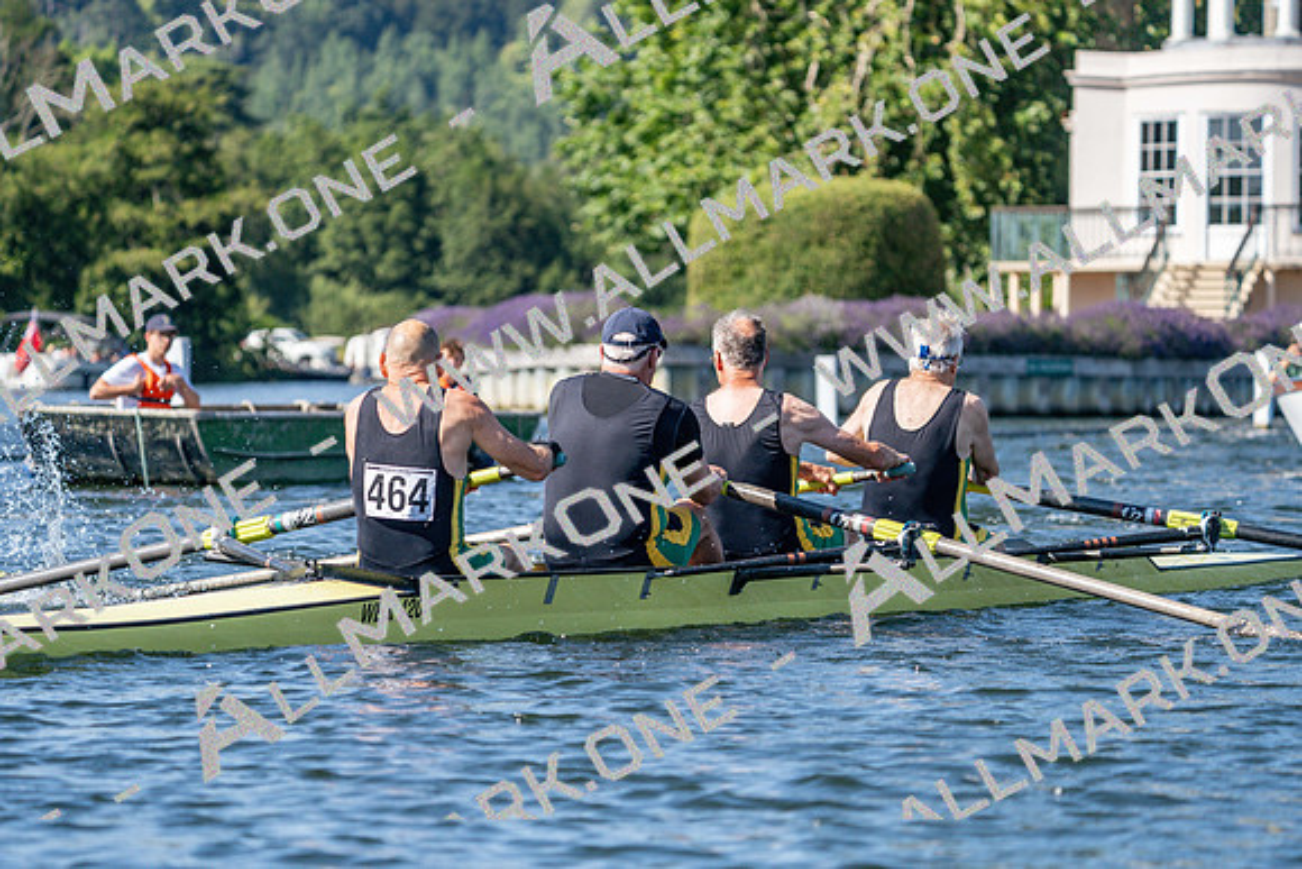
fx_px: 7235
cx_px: 651
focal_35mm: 200
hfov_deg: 10.3
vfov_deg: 6.9
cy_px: 434
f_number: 5.6
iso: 320
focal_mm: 200
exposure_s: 1/1600
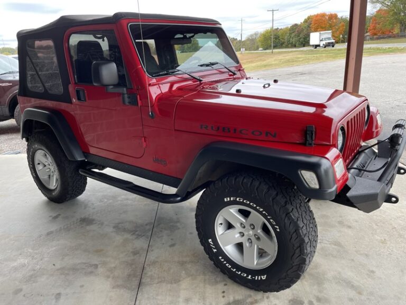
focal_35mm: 26
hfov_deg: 67.3
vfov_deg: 53.1
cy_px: 152
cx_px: 203
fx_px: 305
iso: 32
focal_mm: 5.1
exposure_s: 1/314
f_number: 1.6
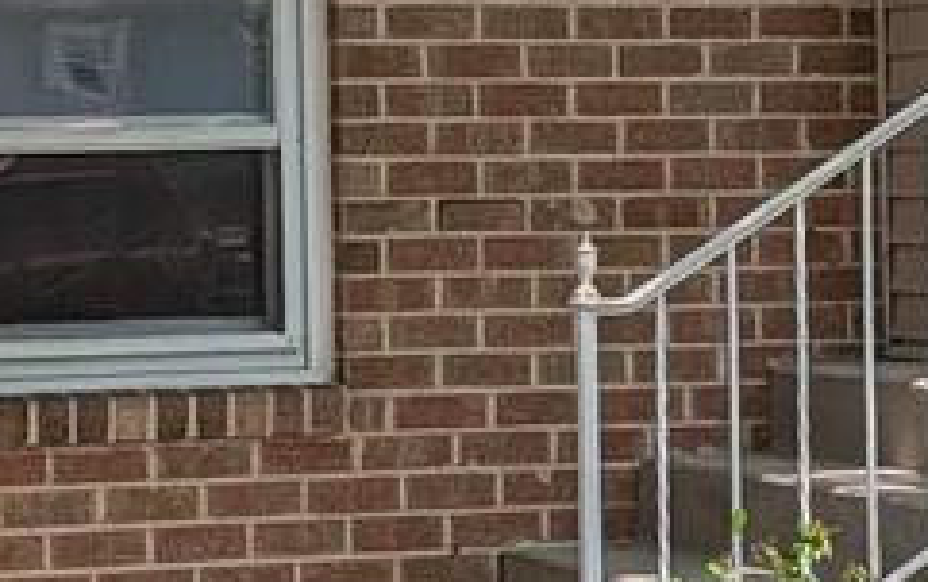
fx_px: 3847
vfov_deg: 8.6
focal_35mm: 152
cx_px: 454
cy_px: 69
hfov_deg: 13.8
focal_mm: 6.9
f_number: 1.68
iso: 20
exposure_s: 1/576
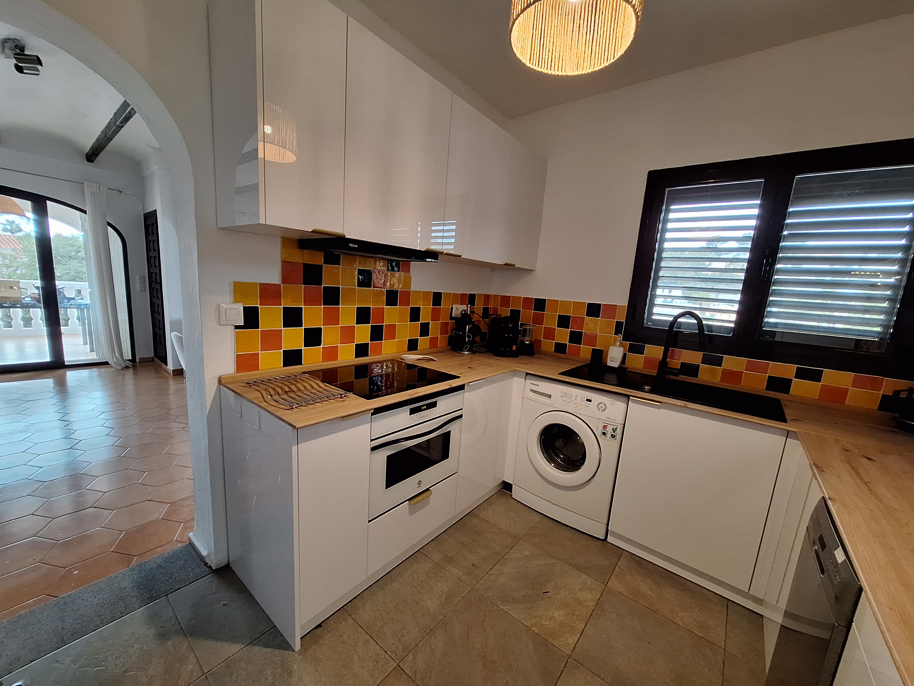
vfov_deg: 89.9
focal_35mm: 13
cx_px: 457
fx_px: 343
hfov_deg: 106.2
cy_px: 343
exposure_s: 1/30
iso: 160
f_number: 2.2
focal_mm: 1.74
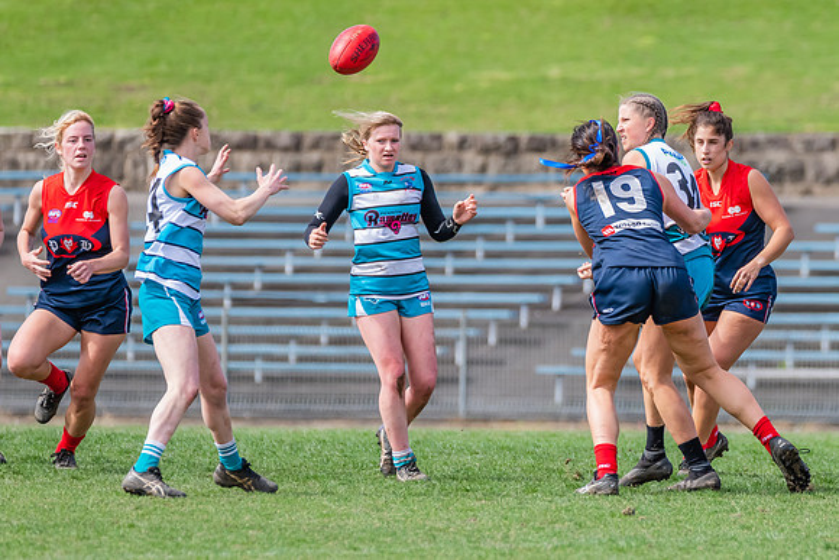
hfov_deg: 3.2
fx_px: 15115
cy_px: 336
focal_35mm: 648
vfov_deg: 2.1
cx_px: 642
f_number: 7.1
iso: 800
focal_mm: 400
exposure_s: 1/1600
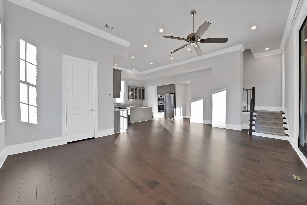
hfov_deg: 112.6
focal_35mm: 12
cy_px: 102
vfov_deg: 90.1
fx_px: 102
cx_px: 154
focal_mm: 12
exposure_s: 1/20
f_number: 9
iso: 640
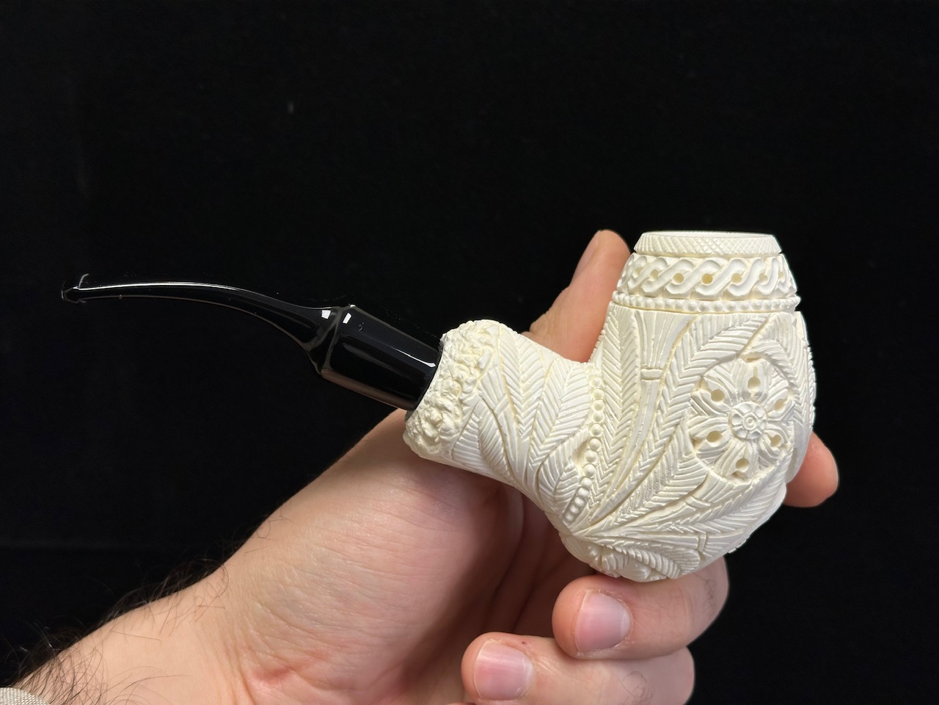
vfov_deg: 30.3
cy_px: 352
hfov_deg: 39.7
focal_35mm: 48
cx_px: 470
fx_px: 1302
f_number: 1.78
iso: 50
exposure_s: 1/209
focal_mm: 6.86
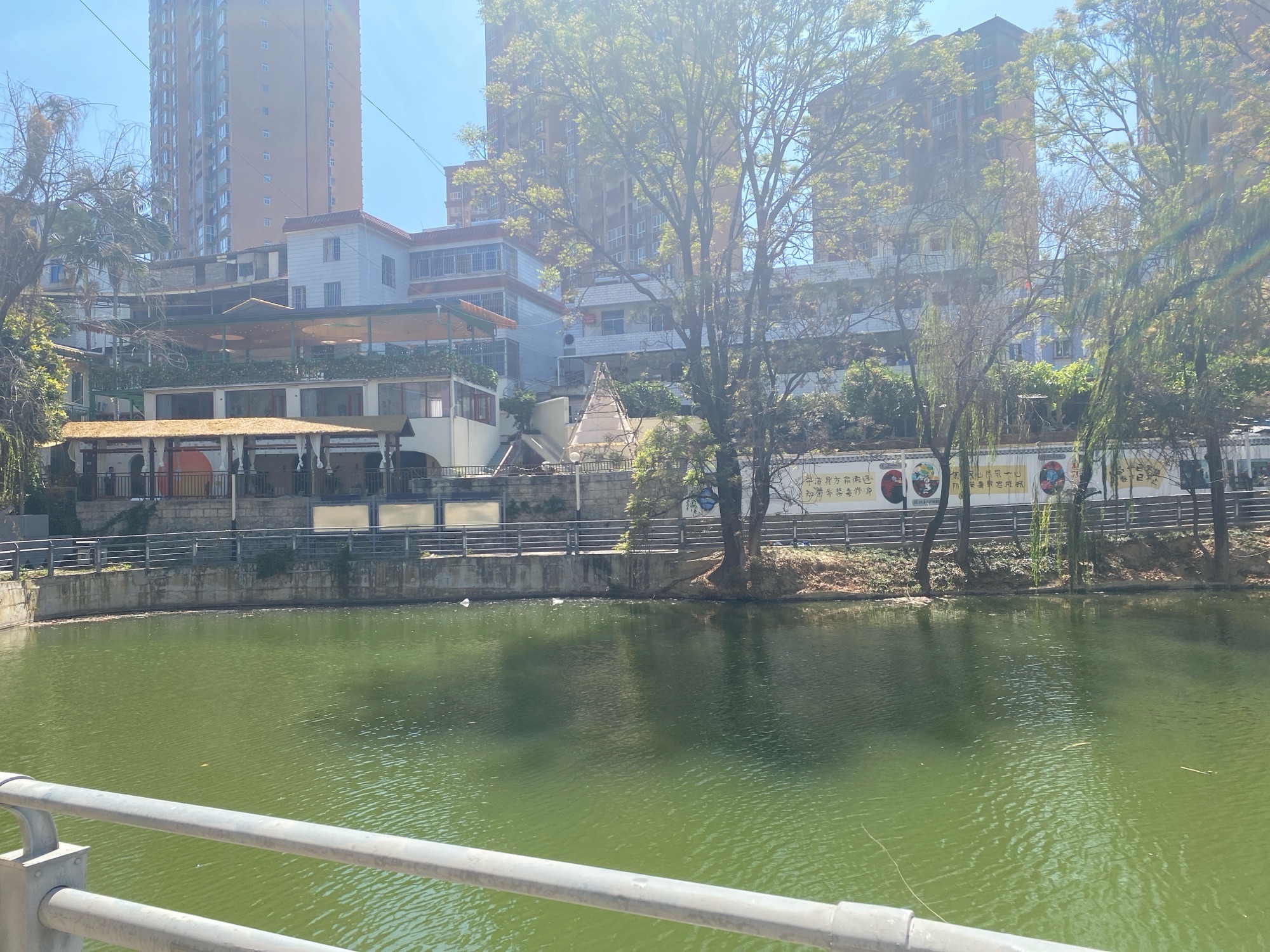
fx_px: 954
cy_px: 476
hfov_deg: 67.3
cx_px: 635
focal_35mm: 26
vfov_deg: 53.1
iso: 32
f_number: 1.8
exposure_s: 1/1103
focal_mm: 4.25
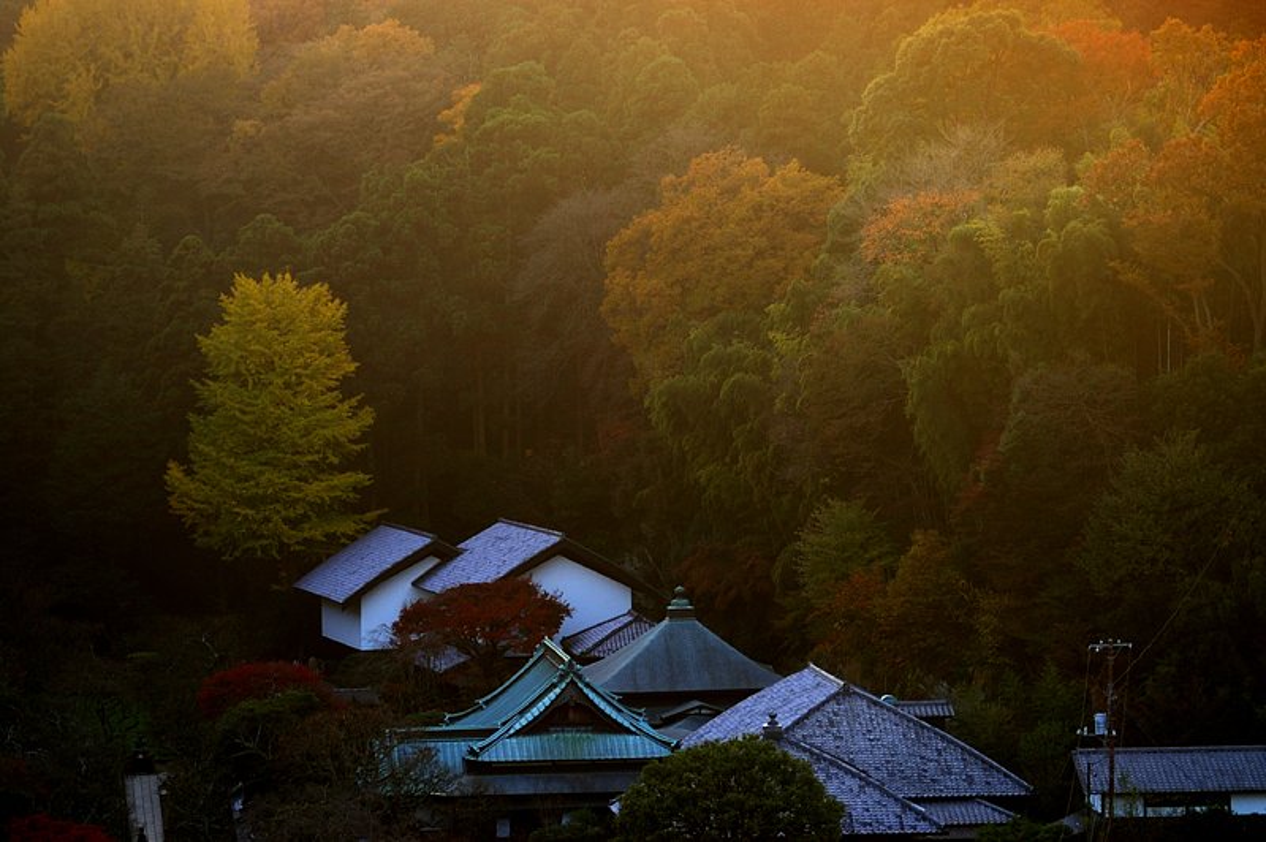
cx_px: 633
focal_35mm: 158
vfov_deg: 8.7
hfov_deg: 13.1
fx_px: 5534
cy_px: 421
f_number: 8
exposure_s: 1/90
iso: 200
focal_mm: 105
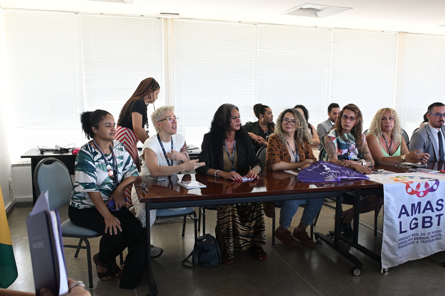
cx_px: 222
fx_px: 408
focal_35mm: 33
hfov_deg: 57.2
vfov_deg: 39.9
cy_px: 148
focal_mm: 22
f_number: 10
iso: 800
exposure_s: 1/50
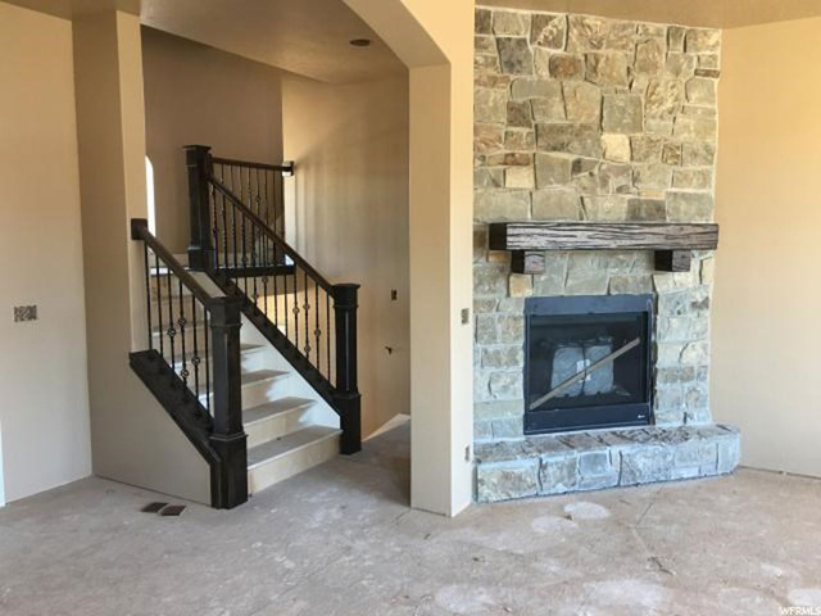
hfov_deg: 61.7
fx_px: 688
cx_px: 410
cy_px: 308
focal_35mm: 29
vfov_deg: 48.2
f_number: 2.2
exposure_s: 1/15
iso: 50
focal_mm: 4.15
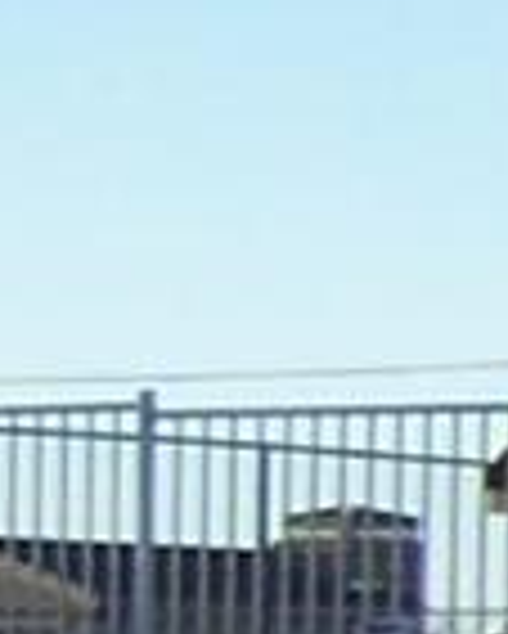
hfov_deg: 3.5
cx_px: 2855
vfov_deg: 4.9
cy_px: 580
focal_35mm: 395
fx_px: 7415
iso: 80
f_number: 2.8
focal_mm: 6.3
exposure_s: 1/750
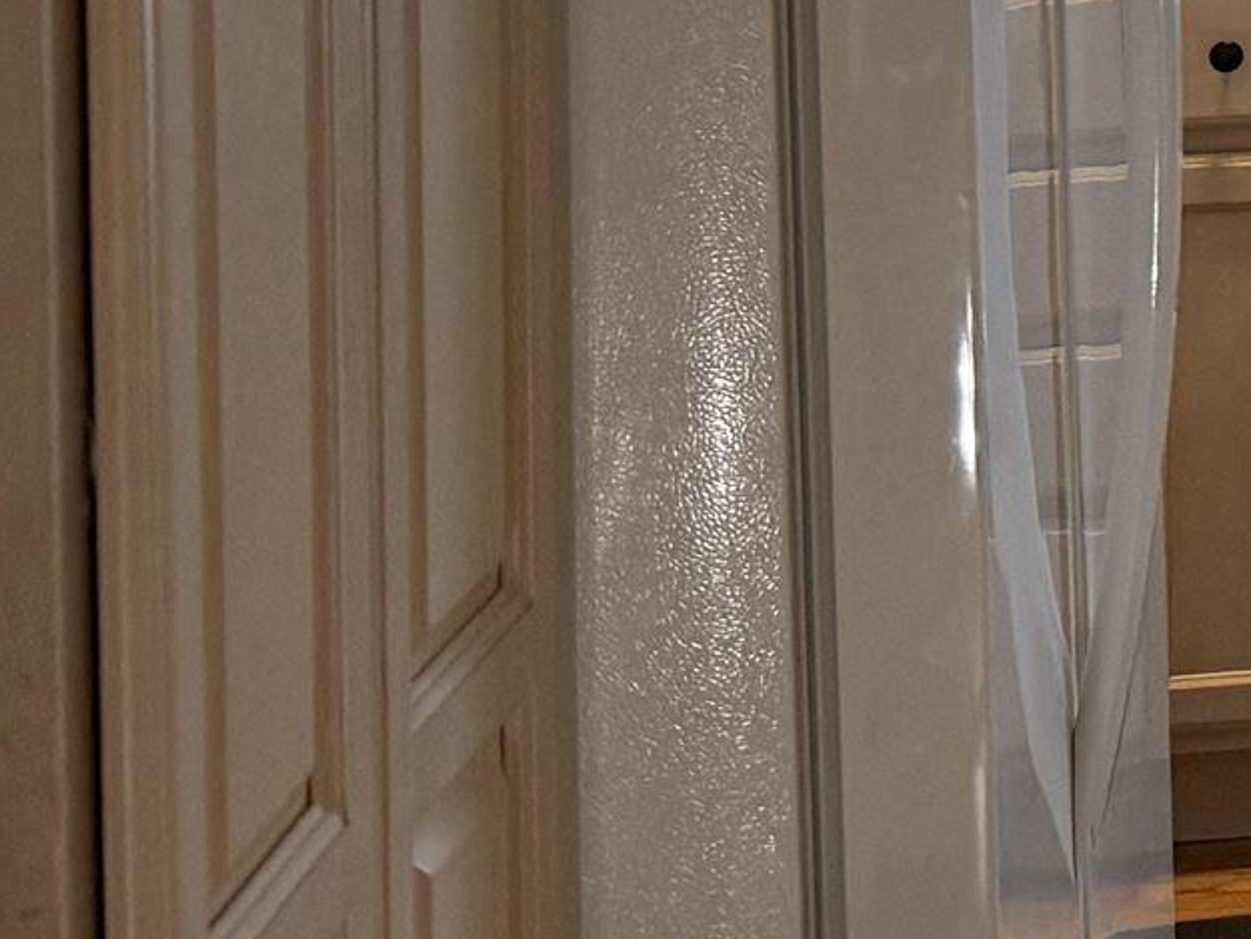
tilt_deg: -2.5
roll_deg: -1.3
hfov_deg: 13.0
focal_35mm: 118
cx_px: 2928
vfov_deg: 11.9
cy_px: -569
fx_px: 4265
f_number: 1.78
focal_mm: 6.76
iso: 200
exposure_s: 1/60
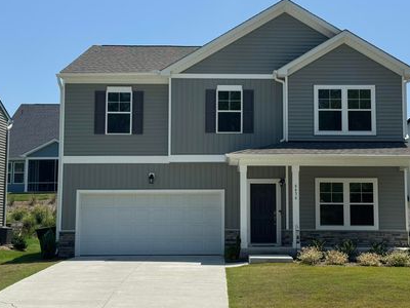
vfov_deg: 24.4
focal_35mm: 60
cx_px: 230
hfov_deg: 32.1
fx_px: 711
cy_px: 147
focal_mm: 6.76
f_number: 1.78
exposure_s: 1/5848
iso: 80
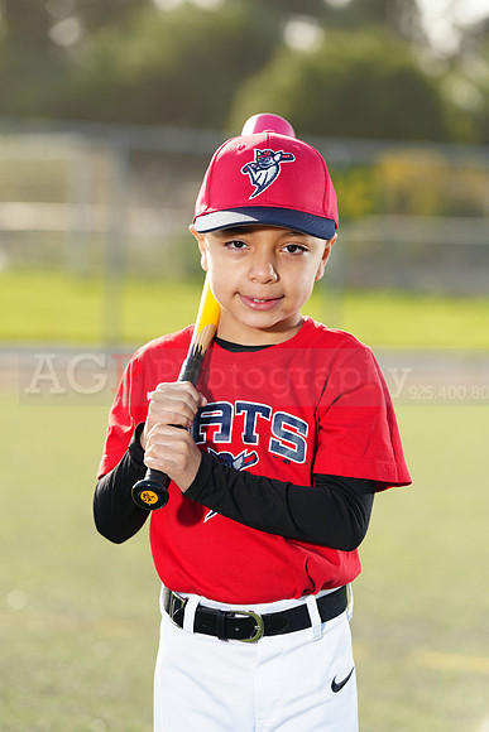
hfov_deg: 8.0
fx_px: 3482
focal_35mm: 171
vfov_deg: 12.0
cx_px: 244
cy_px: 366
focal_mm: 171
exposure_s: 1/250
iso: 100
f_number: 5
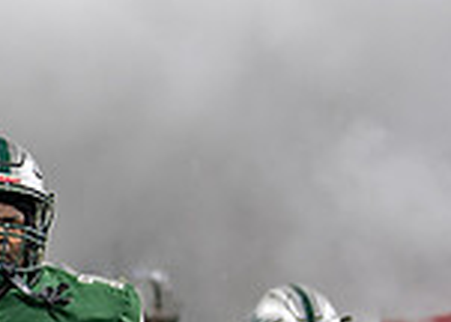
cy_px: 421
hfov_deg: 9.4
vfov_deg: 6.9
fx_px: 2653
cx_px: -292
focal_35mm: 207
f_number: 1.2
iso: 500
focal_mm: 50
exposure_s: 1/1250
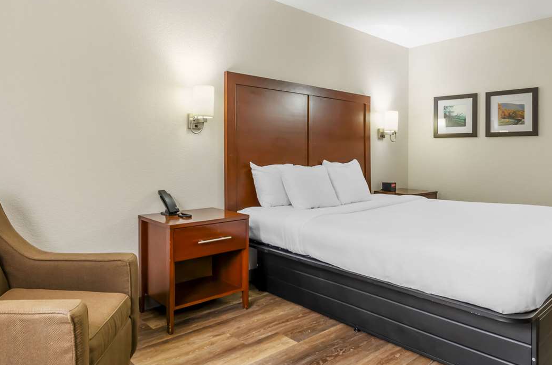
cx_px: 277
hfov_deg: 74.5
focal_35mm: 24
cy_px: 156
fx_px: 363
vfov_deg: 53.3
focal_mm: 11
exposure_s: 1
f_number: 8
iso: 200
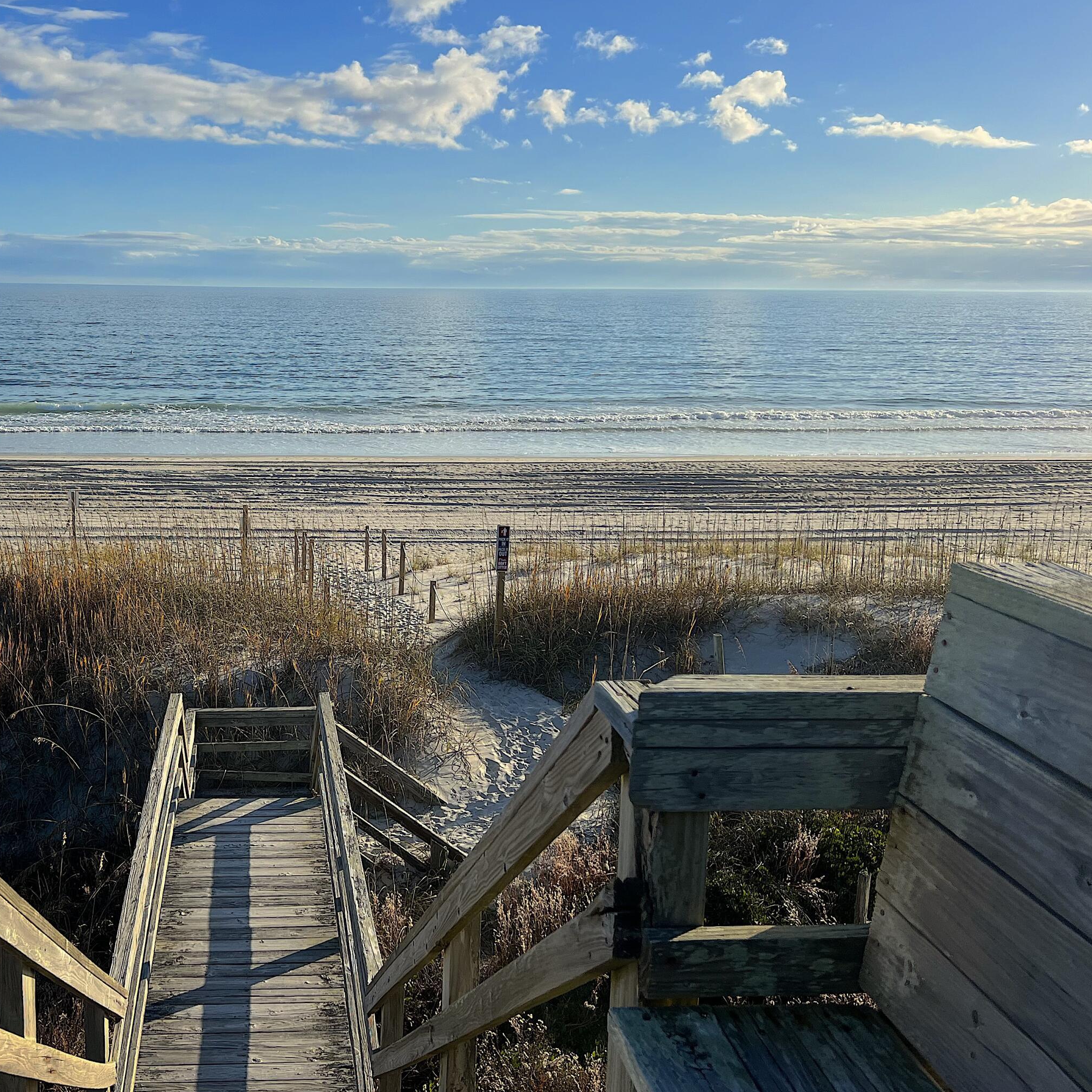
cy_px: 527
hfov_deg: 47.1
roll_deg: -0.4
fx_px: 1213
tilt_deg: -10.6
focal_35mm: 34
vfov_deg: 48.4
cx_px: 310
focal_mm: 5.7
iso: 50
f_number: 1.5
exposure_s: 1/6211
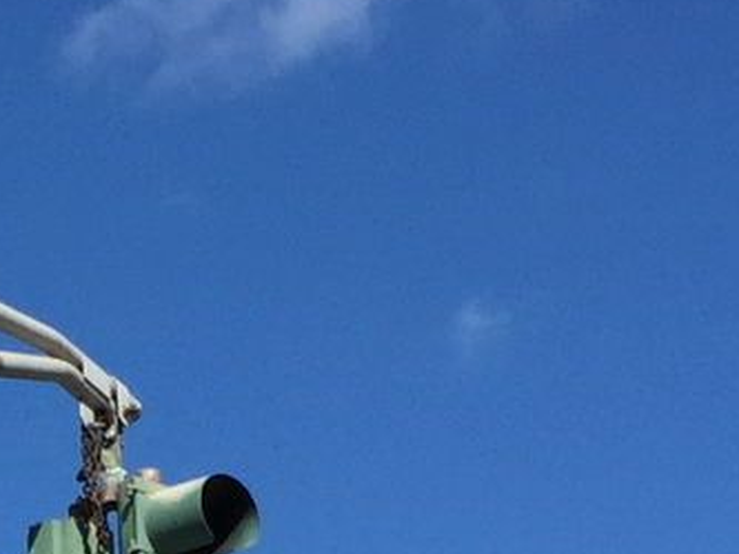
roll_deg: -1.5
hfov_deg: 11.6
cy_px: 1172
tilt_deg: +14.2
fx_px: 3566
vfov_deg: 8.4
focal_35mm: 167
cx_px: -142
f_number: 2.2
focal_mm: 4.15
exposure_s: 1/2475
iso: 32
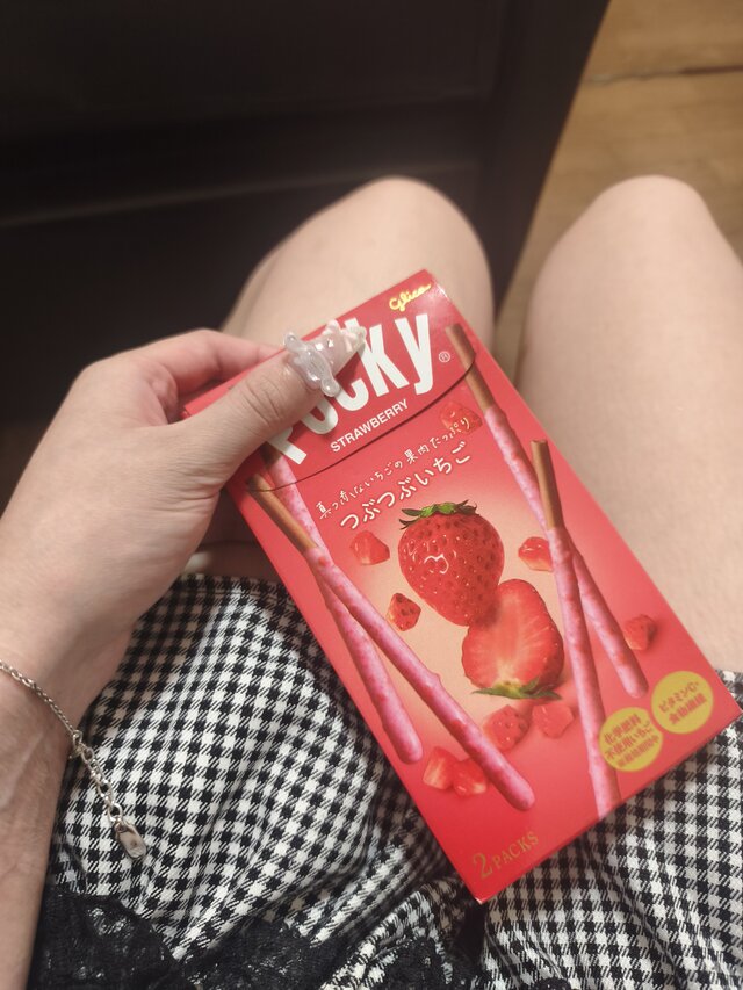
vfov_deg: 73.9
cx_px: 372
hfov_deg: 58.9
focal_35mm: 23
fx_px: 658
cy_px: 495
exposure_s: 1/30
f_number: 1.7
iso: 1000
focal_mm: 6.06
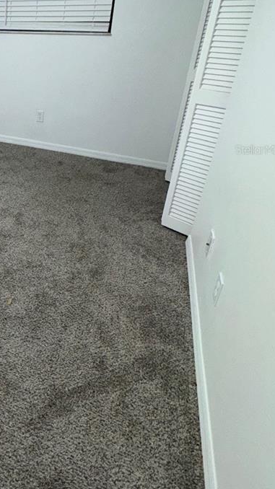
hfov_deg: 35.6
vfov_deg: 67.2
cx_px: -38
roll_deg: +2.7
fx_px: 350
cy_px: 149
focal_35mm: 27
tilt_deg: -22.4
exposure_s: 1/101
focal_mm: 2.22
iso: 125
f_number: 2.2
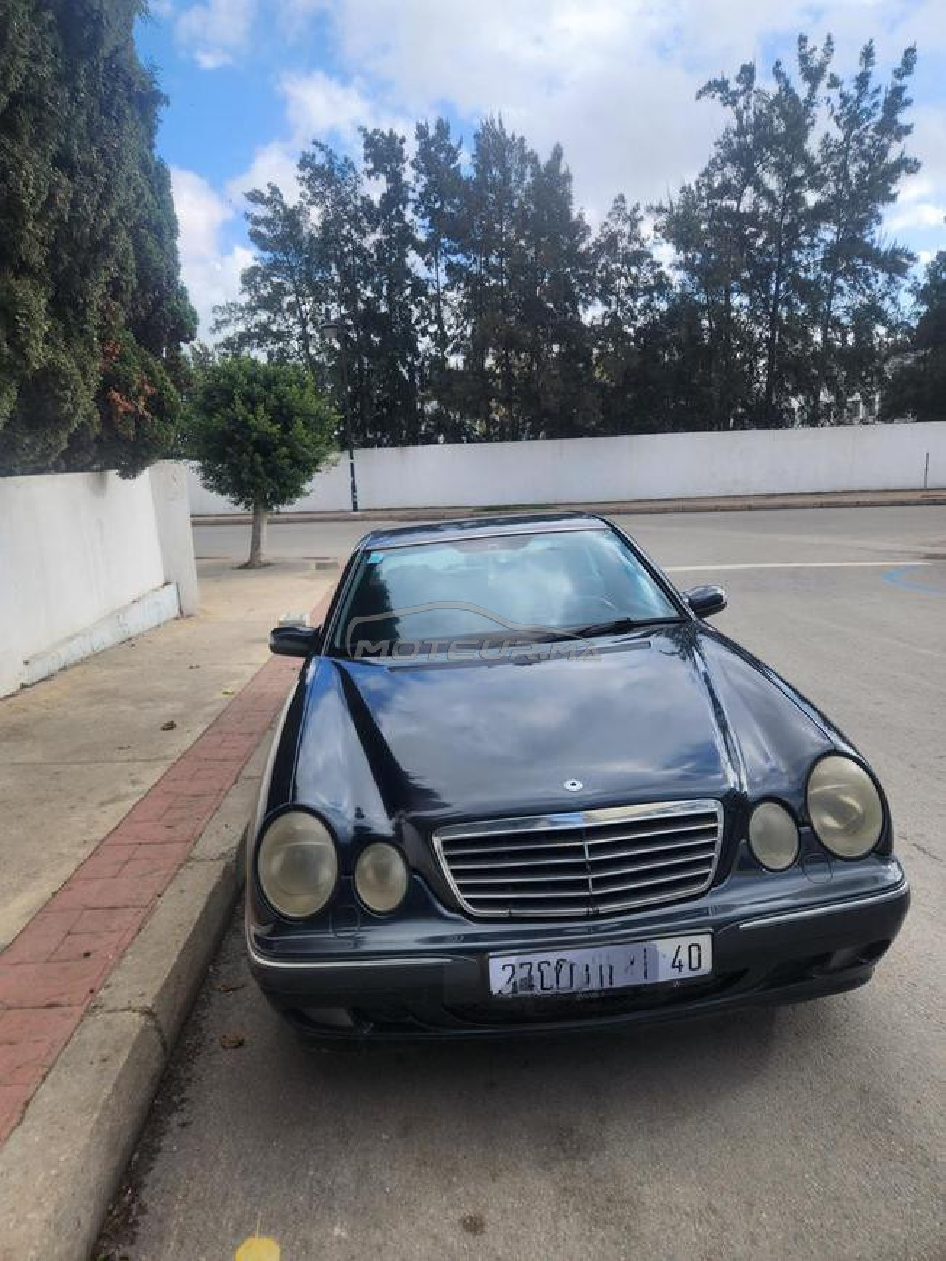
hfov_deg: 58.9
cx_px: 473
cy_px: 630
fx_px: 838
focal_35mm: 23
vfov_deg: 73.9
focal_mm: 5.4
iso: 20
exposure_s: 1/973
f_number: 1.8
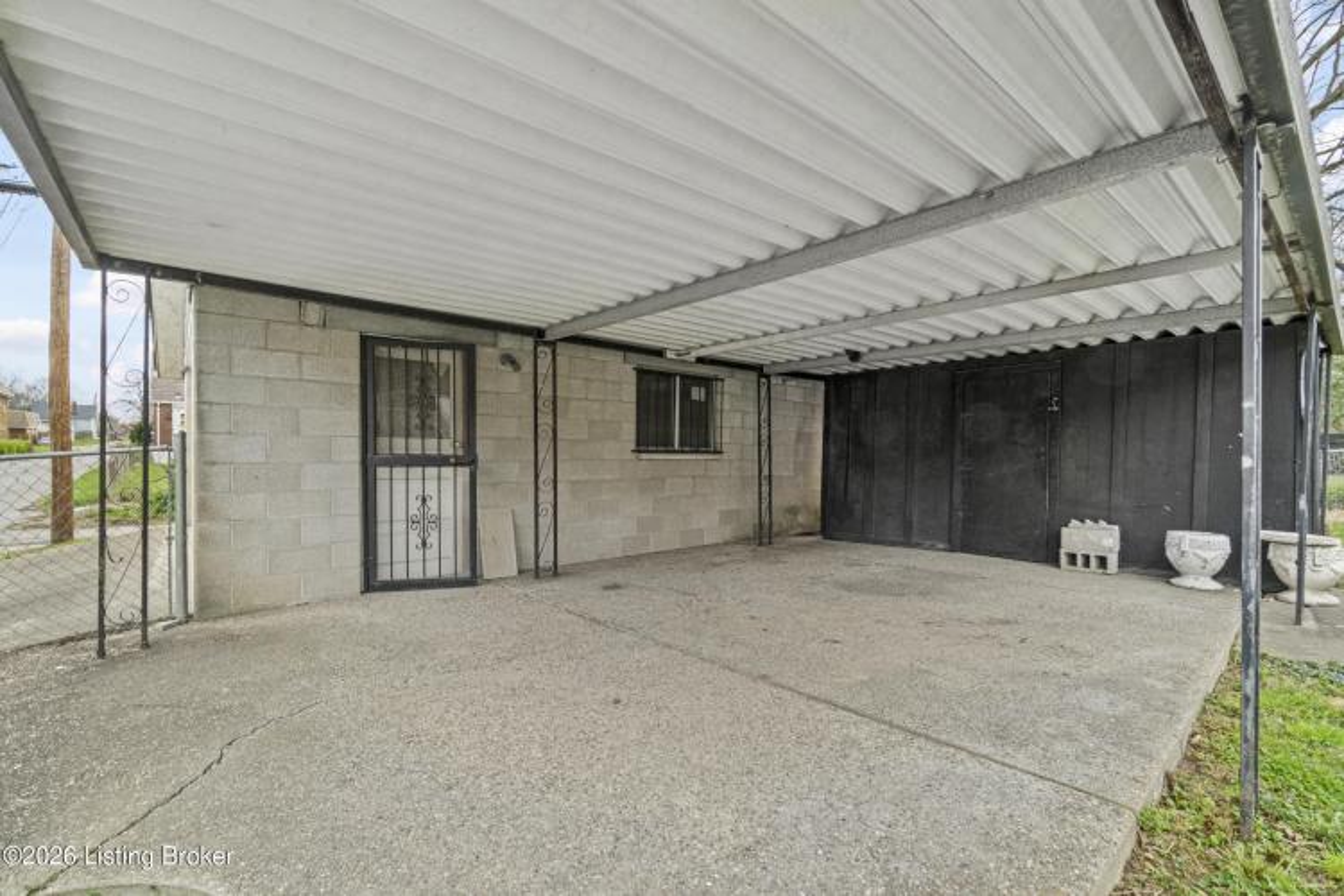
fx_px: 560
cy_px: 448
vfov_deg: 77.3
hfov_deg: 100.4
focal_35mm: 15
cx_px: 672
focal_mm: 10
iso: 400
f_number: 11
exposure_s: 1/15
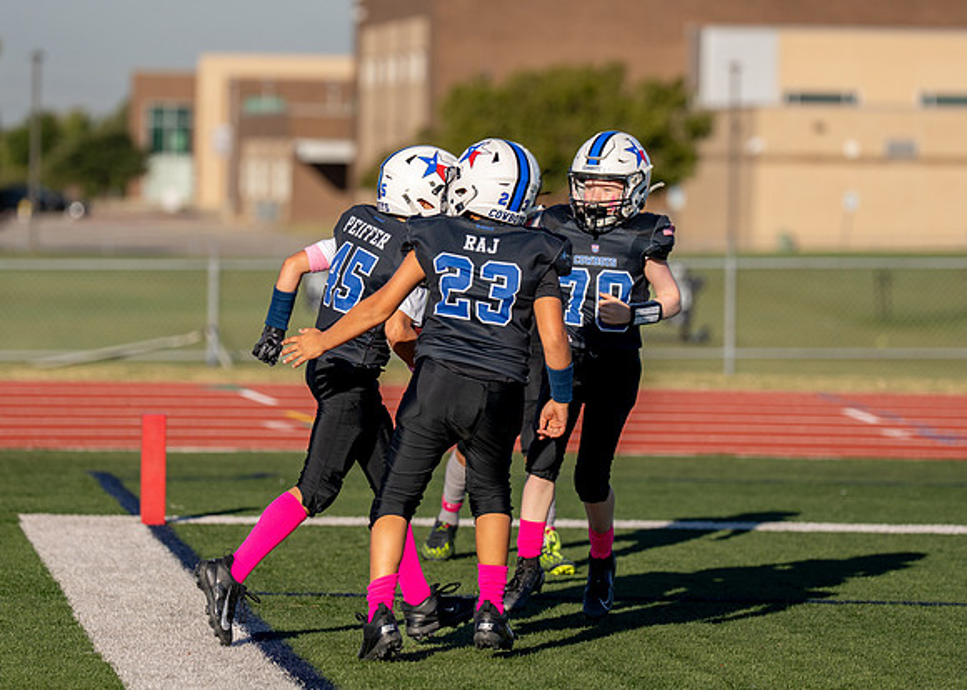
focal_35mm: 233
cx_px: 445
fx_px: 6397
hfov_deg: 8.6
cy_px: 279
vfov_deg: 6.2
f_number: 2.8
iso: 160
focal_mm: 154
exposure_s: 1/4000
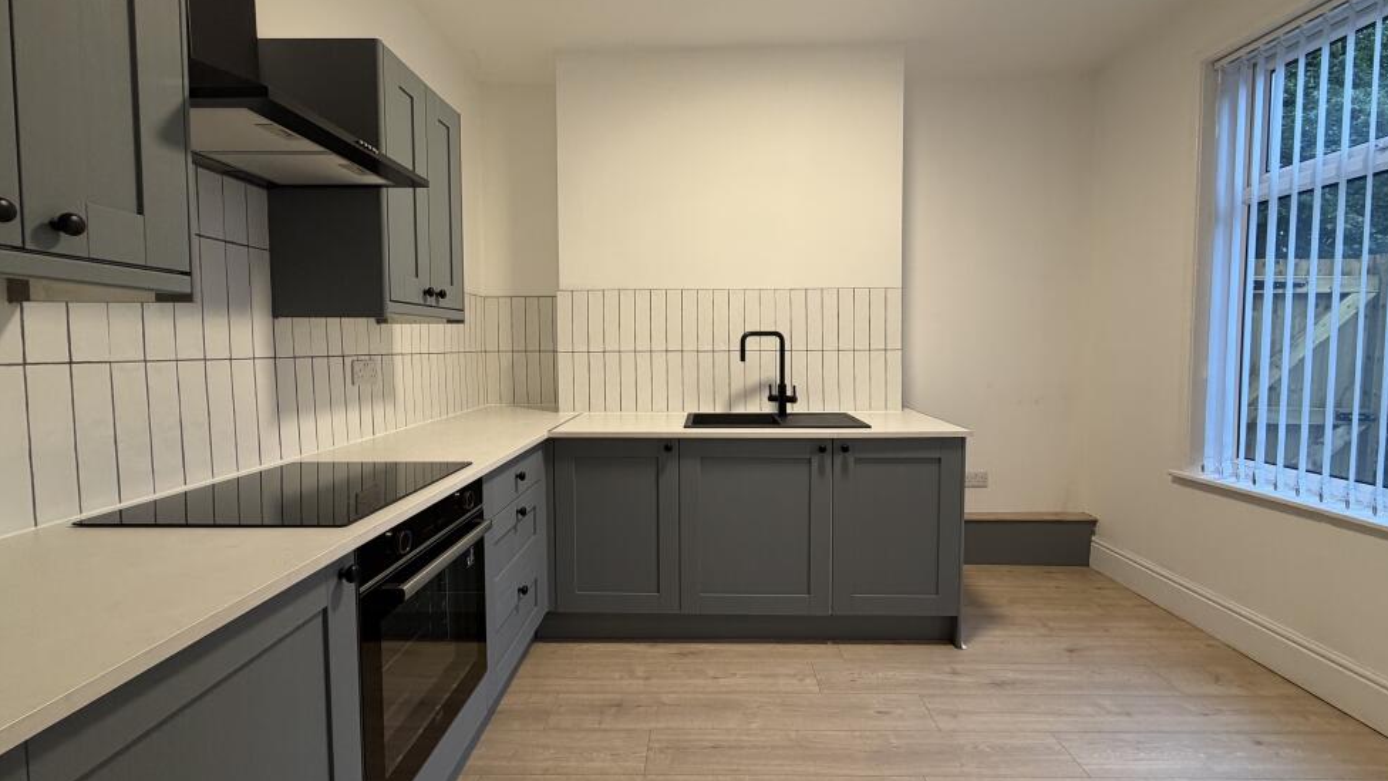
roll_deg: +0.6
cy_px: 377
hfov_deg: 99.4
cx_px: 703
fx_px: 589
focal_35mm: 16
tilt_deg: -3.0
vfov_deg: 67.1
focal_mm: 2.22
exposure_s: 1/50
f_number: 2.2
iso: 200
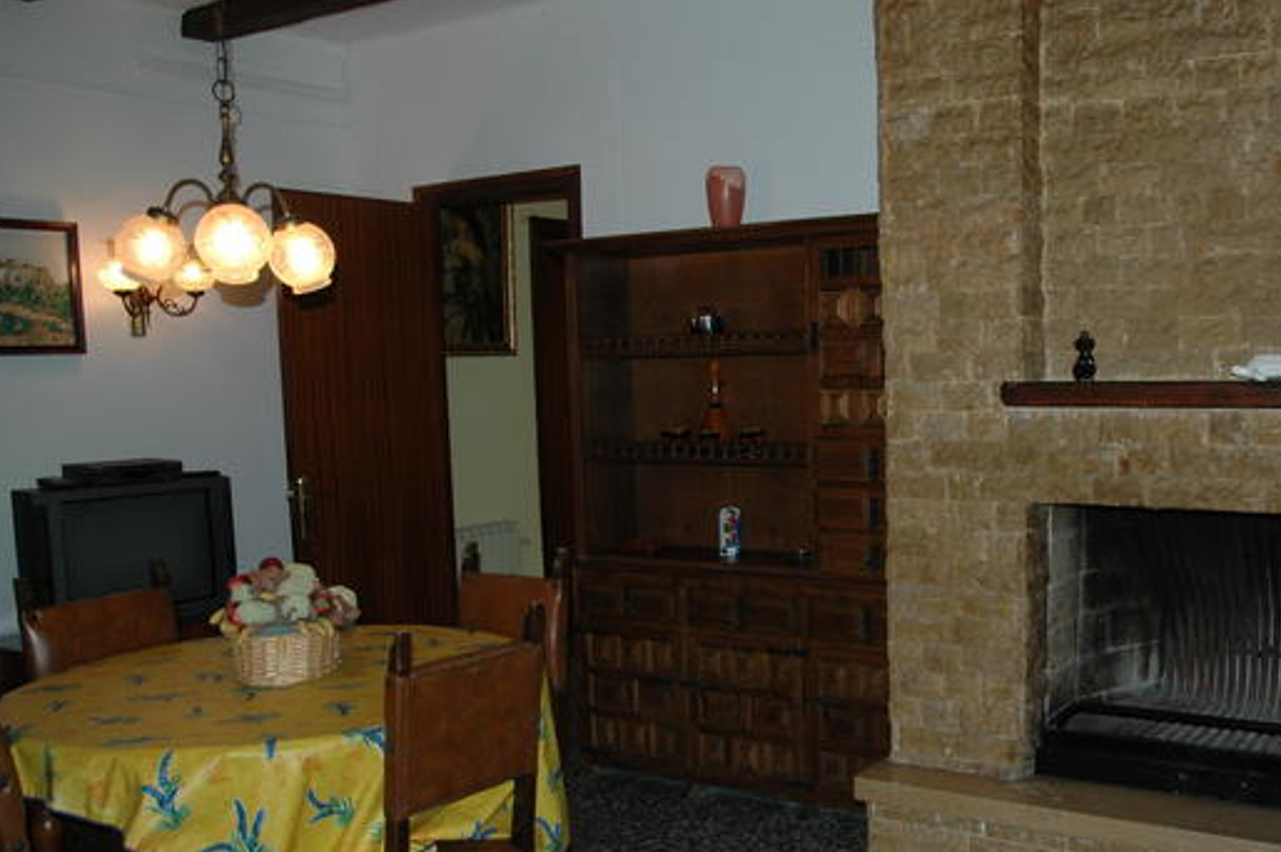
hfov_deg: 53.6
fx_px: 1245
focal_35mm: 35
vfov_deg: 37.6
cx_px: 837
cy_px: 522
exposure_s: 1/60
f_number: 3.5
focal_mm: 16
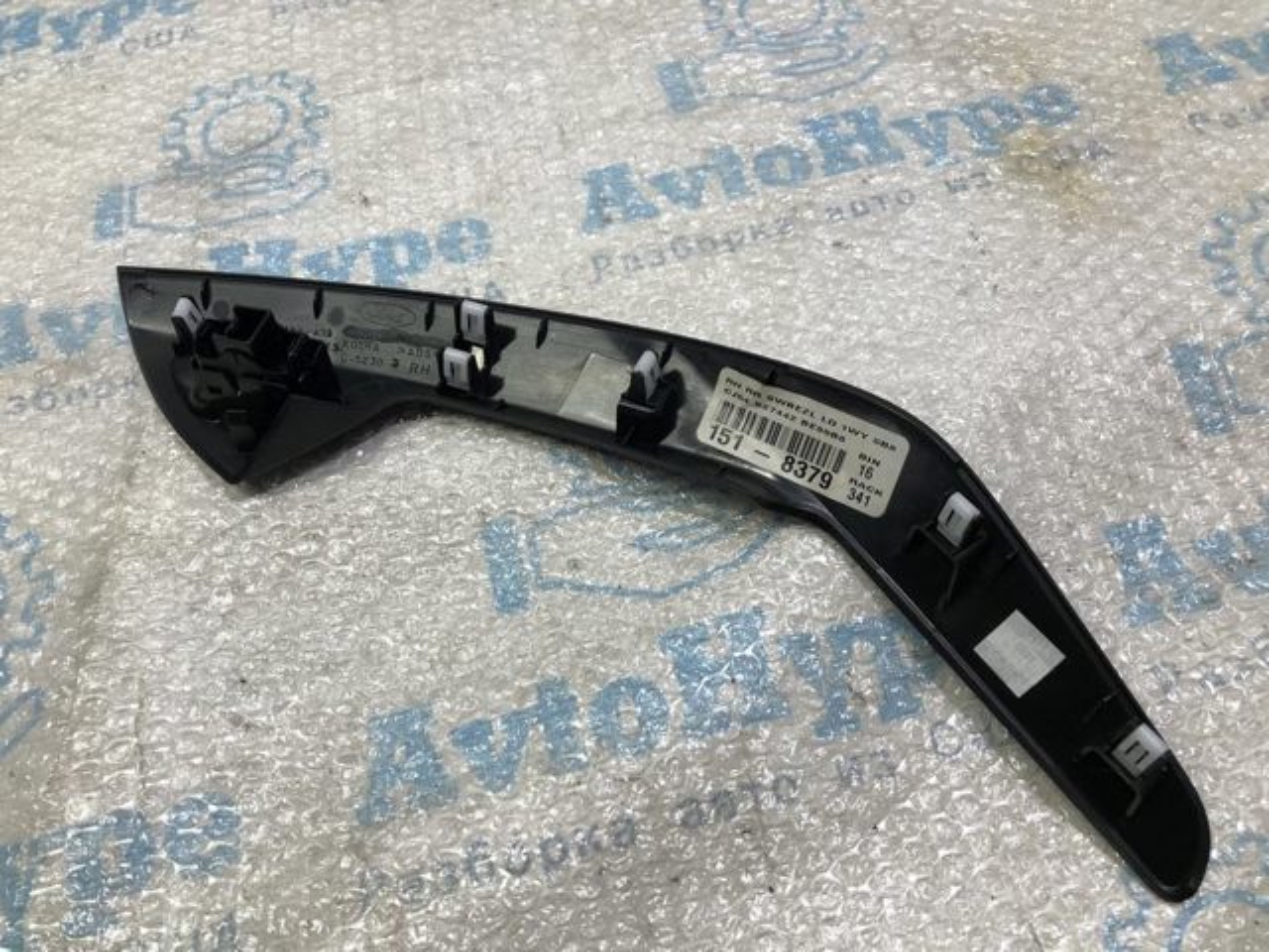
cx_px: 634
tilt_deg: -55.6
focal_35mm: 28
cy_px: 476
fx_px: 1026
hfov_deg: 63.4
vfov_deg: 49.7
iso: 20
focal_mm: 4
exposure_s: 1/33
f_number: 1.8
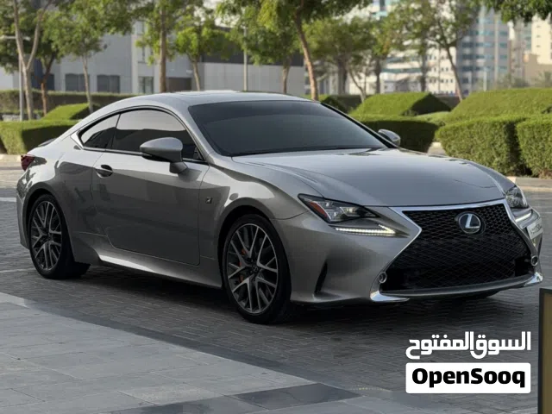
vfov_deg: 30.3
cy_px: 207
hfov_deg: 39.7
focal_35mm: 48
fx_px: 765
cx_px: 276
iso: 64
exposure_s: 1/2208
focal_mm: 6.76
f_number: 1.78
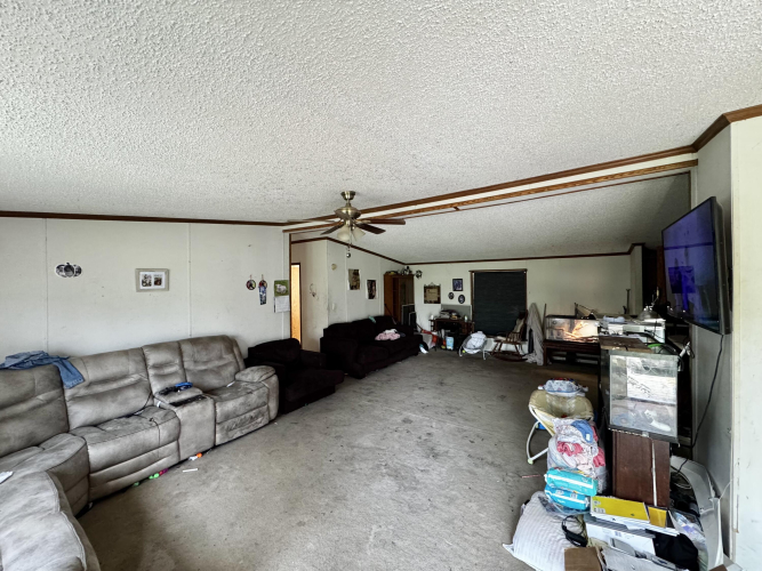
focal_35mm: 14
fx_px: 308
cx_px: 381
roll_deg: +0.4
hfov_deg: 102.1
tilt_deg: -0.1
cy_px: 286
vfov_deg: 85.7
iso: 400
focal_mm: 2.22
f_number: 2.2
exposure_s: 1/60
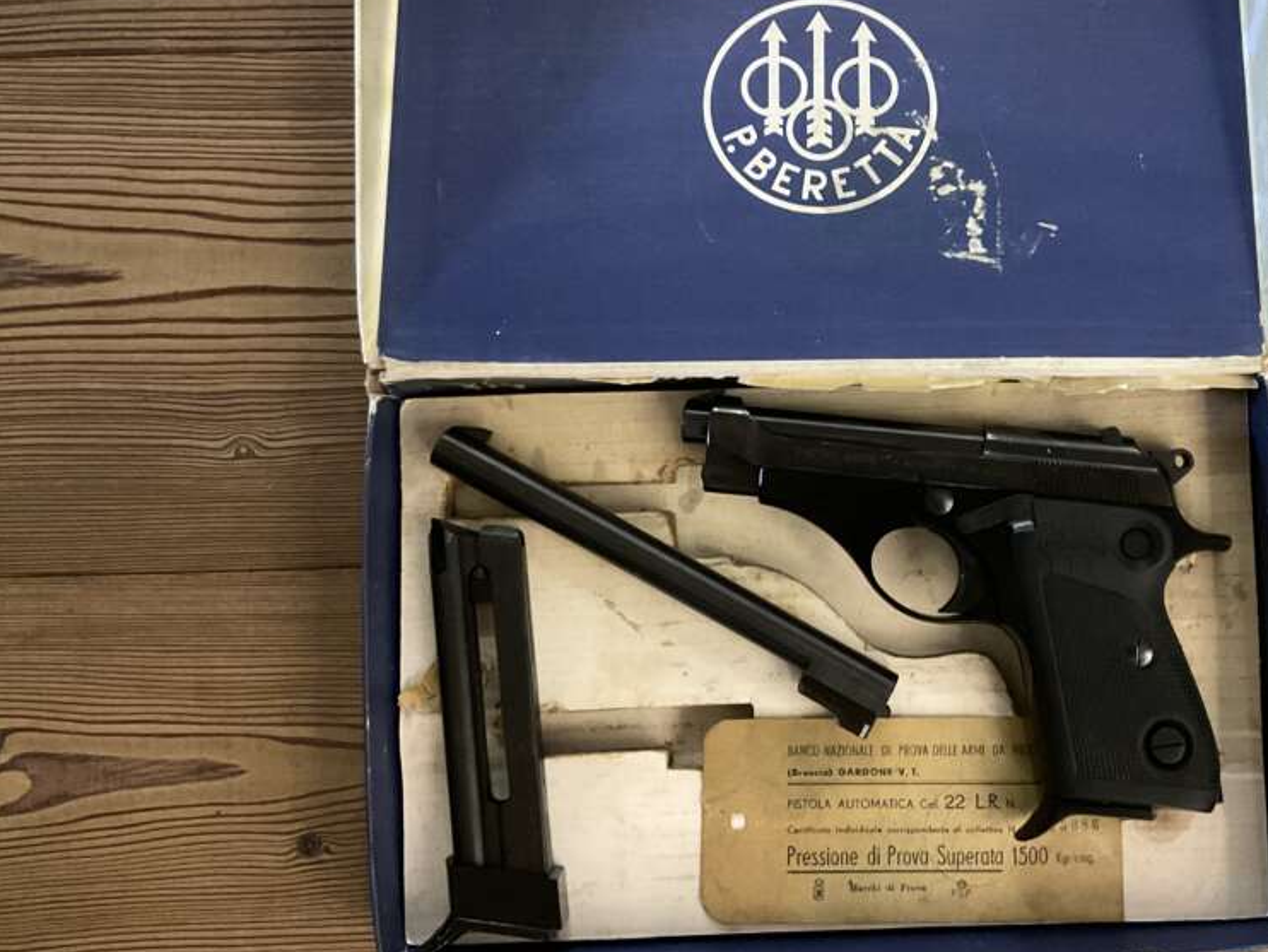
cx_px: 870
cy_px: 383
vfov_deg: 35.9
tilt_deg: -87.7
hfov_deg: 45.9
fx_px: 1466
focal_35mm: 40
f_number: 1.8
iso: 500
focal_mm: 3
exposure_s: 1/30
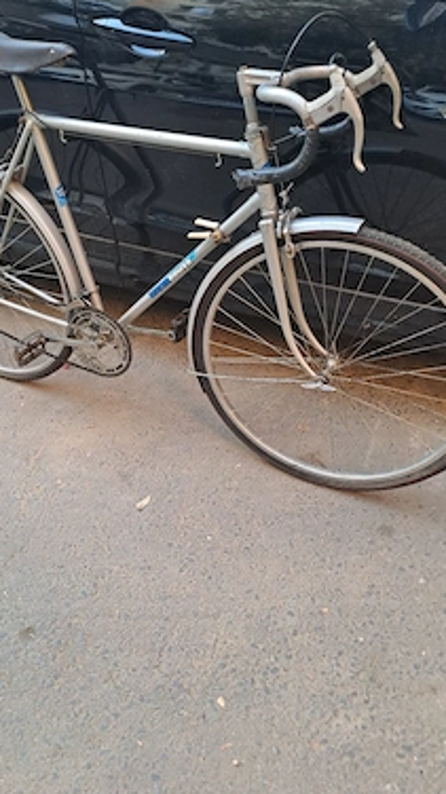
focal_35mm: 29
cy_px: 395
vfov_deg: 66.1
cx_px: 165
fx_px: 611
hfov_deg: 39.8
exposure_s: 1/50
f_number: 1.8
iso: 160
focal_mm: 4.65
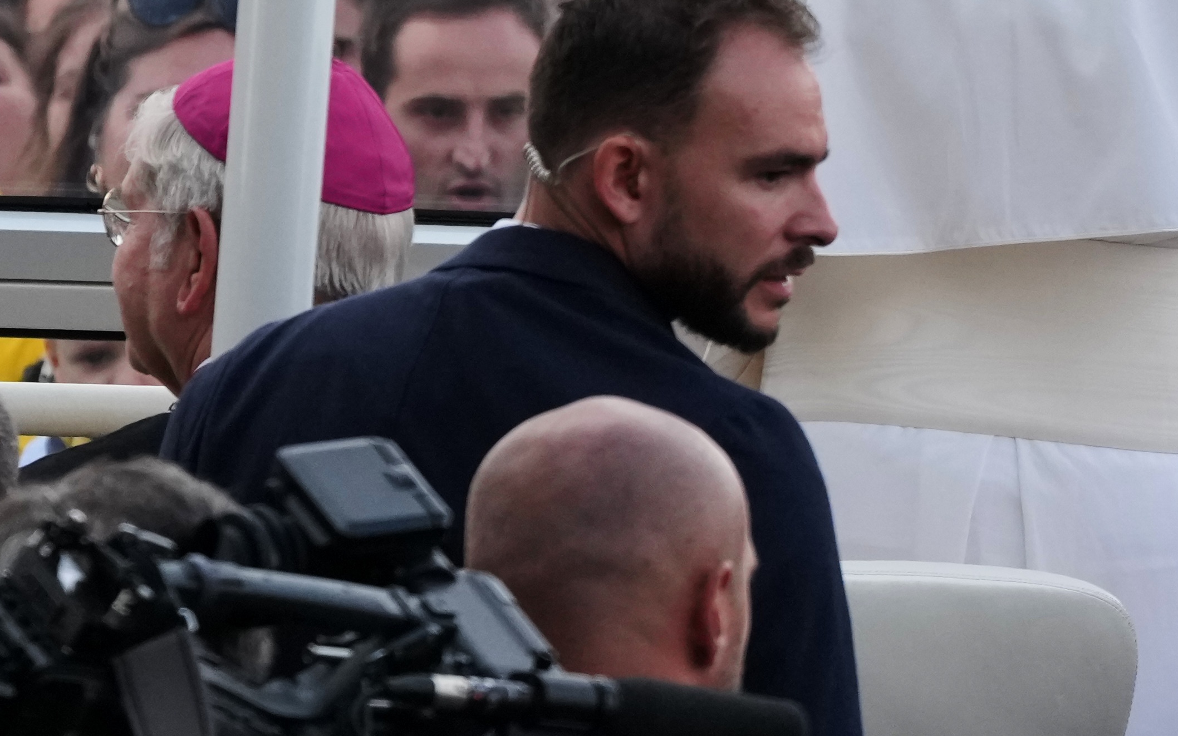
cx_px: 1376
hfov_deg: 1.8
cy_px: -668
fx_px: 37277
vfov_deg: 1.1
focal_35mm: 1161
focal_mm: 279
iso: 1250
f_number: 7.1
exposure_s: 1/2000
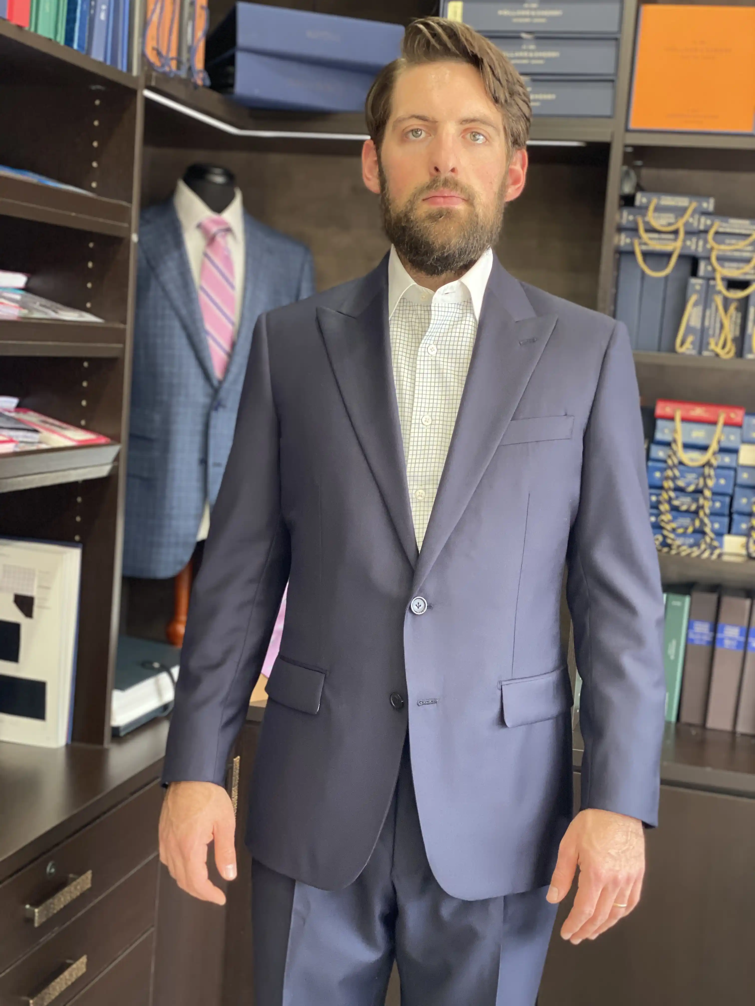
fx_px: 1512
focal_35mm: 52
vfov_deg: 36.8
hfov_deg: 28.0
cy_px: 503
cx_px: 378
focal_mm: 6
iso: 125
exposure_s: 1/40
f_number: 2
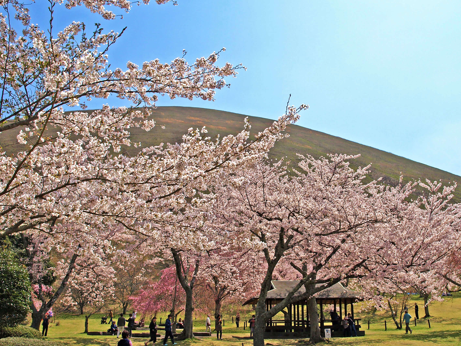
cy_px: 188
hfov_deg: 50.7
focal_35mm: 36
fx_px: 479
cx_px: 295
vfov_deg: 39.6
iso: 100
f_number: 8
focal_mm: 14
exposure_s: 1/500
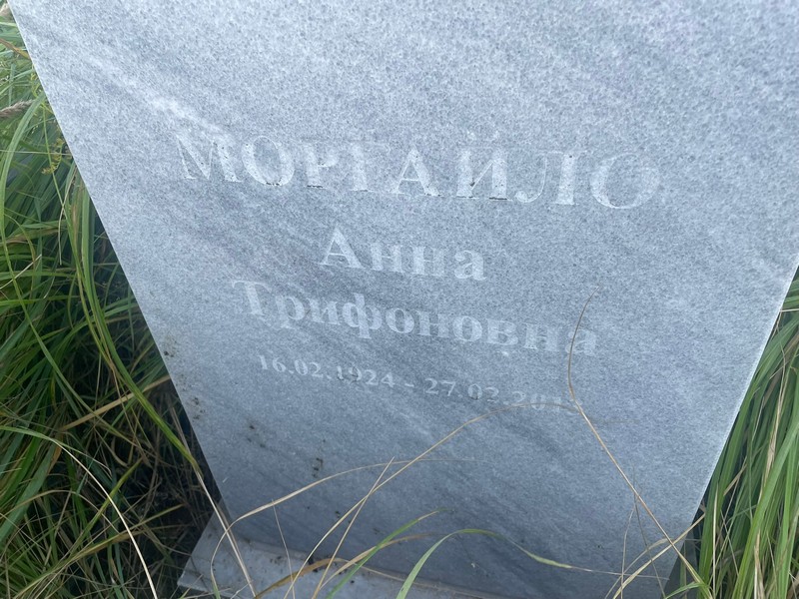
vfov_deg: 53.1
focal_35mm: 26
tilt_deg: -39.0
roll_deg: +5.6
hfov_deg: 67.3
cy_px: 300
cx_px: 400
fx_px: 600
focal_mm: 4.2
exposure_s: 1/121
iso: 40
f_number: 1.6
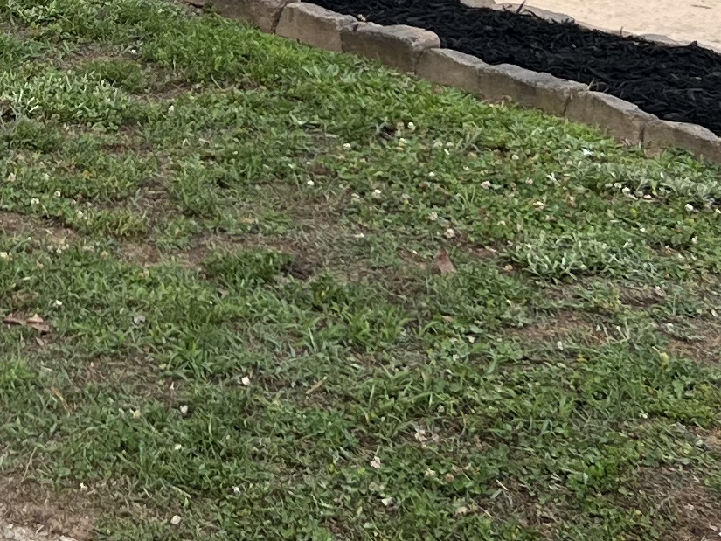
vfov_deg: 11.5
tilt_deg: -9.8
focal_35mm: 127
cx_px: -23
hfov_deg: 15.2
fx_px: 2646
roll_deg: -1.1
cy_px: -96
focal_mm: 5.7
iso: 50
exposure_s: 1/873
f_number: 1.5
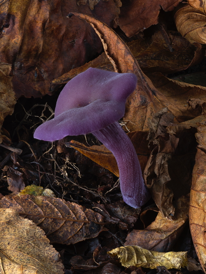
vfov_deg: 16.4
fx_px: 953
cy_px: 137
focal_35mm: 120
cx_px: 103
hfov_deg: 12.3
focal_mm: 60
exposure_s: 1/20
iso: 200
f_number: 5.6
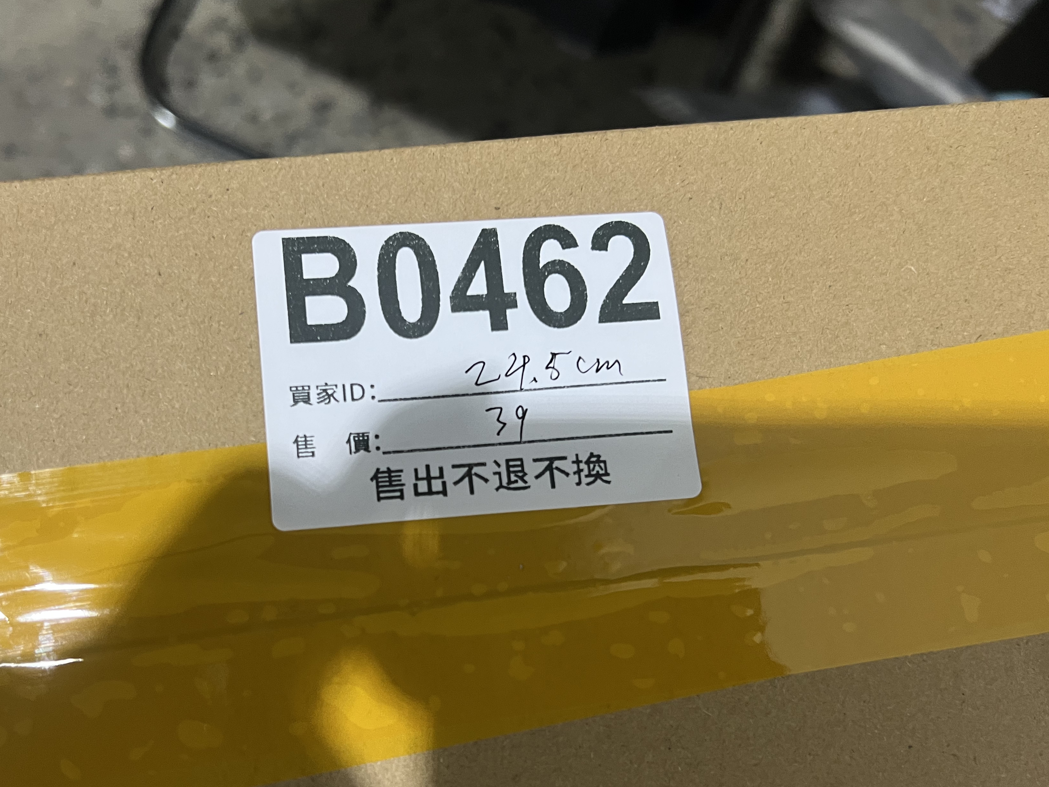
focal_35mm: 32
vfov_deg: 44.0
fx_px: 970
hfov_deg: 56.5
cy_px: 457
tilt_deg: -82.8
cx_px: 438
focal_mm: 5.7
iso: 200
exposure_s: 1/50
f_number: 1.5
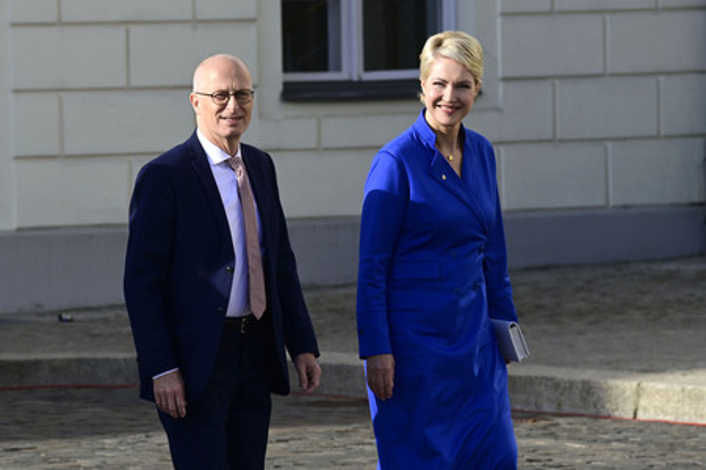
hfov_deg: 5.2
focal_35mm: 400
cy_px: 235
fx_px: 7838
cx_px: 353
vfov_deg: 3.4
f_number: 13
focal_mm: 400
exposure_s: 1/320
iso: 400
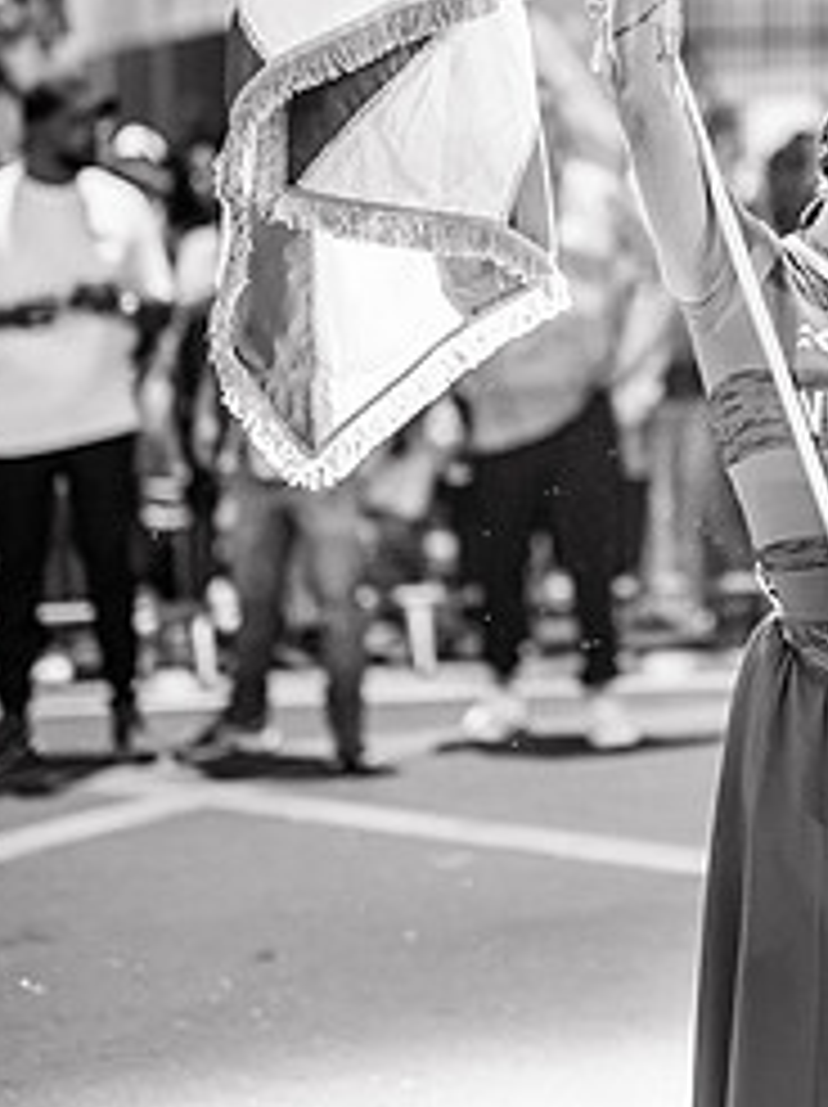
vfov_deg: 22.0
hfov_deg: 16.6
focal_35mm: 88
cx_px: 644
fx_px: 2811
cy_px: 252
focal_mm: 50
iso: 2500
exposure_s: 1/320
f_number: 1.2
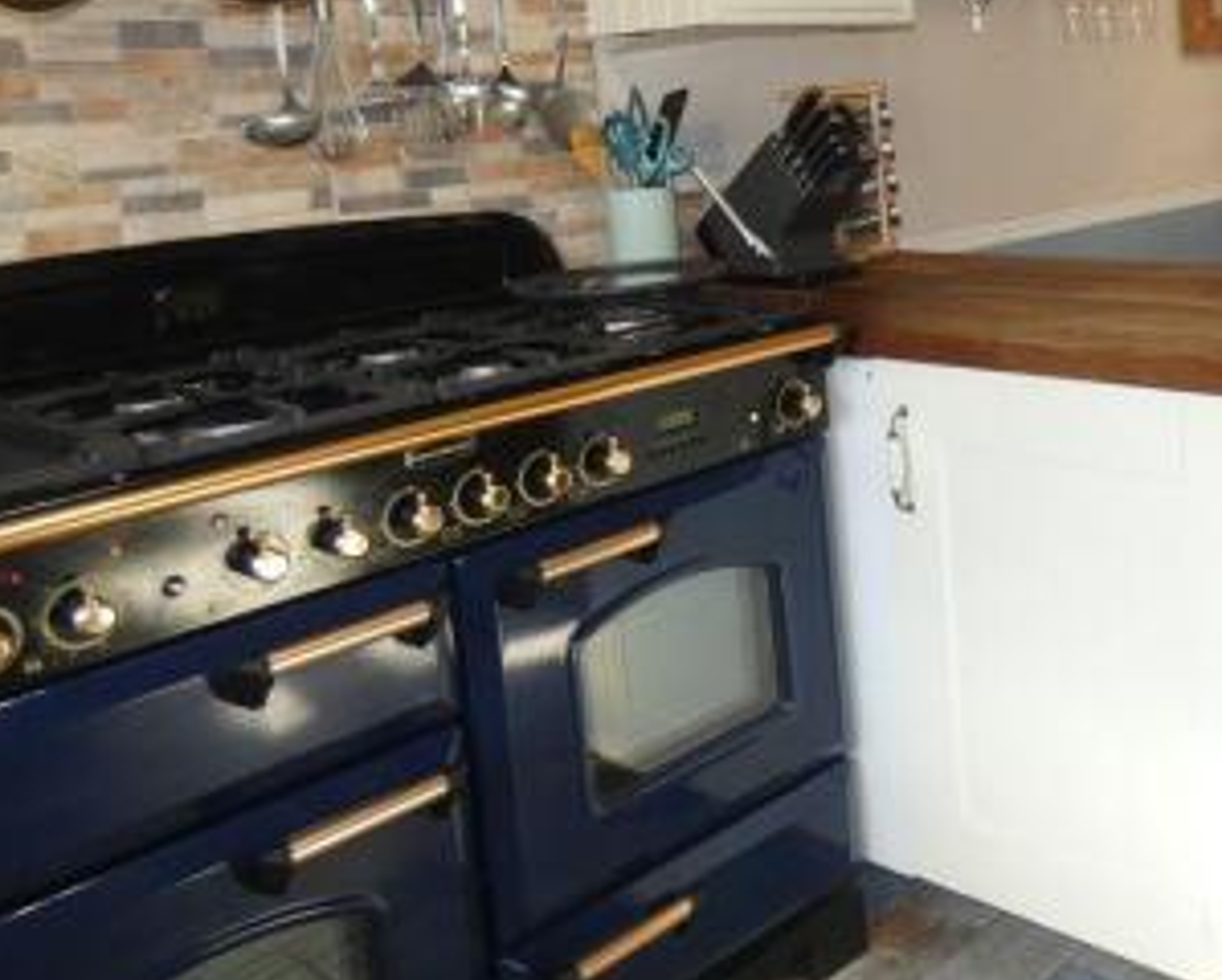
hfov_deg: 43.6
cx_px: 1106
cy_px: 218
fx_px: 1376
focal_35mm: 38
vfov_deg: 38.0
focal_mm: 3.6
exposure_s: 1/60
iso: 250
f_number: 2.8
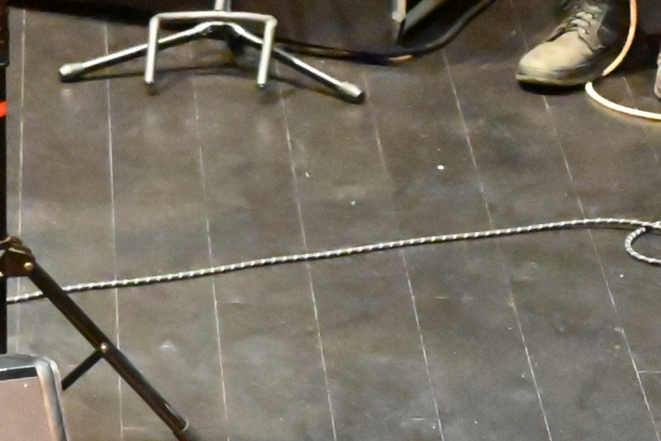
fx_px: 4555
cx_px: -743
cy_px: -625
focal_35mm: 248
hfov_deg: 7.9
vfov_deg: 5.4
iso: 25600
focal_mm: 42
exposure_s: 1/60
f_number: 5
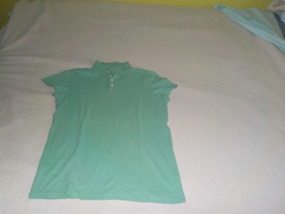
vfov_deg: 46.8
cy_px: 107
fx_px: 247
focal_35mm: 30
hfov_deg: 60.0
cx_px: 142
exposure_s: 1/30
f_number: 3.3
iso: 200
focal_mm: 4.1
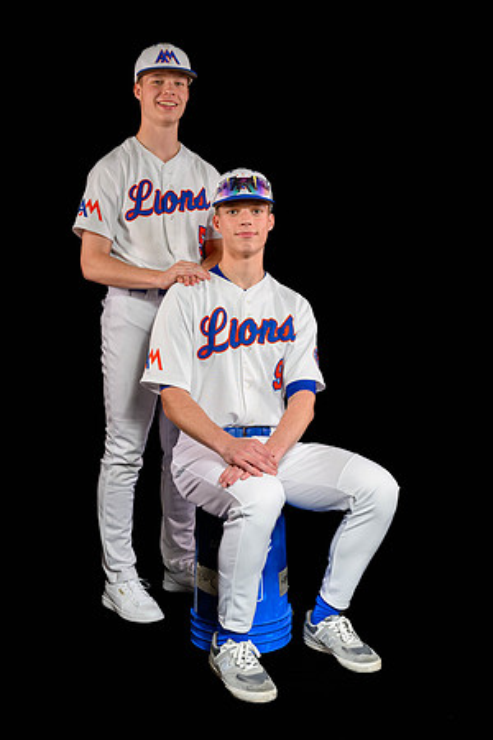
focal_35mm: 44
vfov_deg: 44.5
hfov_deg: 30.5
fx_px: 904
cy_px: 370
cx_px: 246
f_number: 5
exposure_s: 1/160
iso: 80
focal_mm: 44
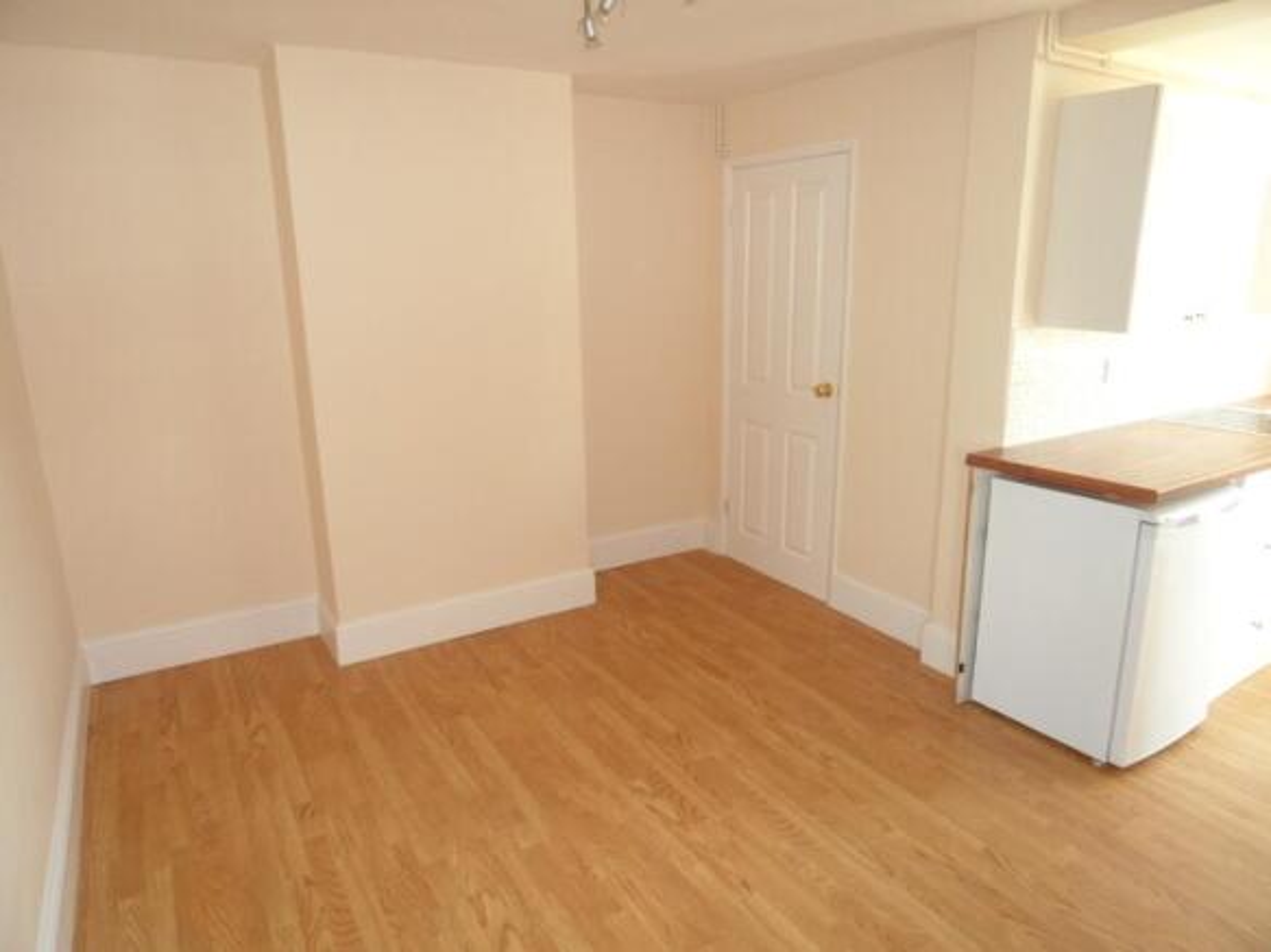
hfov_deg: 79.0
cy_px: 476
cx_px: 636
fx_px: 771
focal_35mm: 21
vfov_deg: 63.4
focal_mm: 3.6
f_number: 3.4
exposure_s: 1/30
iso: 120
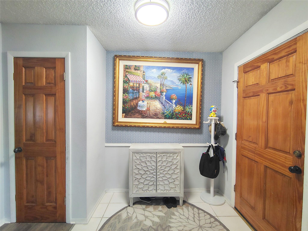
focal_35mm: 16
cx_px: 154
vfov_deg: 78.1
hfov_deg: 94.5
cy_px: 116
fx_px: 142
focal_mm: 2.13
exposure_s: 1/24
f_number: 2.2
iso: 412
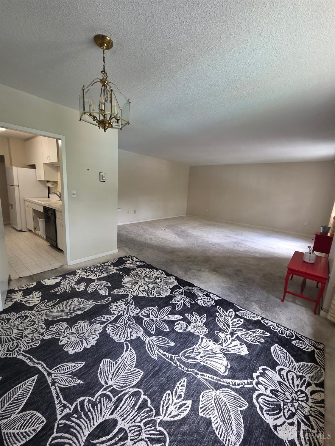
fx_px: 168
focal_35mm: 13
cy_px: 223
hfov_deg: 89.9
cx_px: 168
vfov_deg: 106.2
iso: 250
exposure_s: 1/60
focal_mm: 2.2
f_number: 2.2
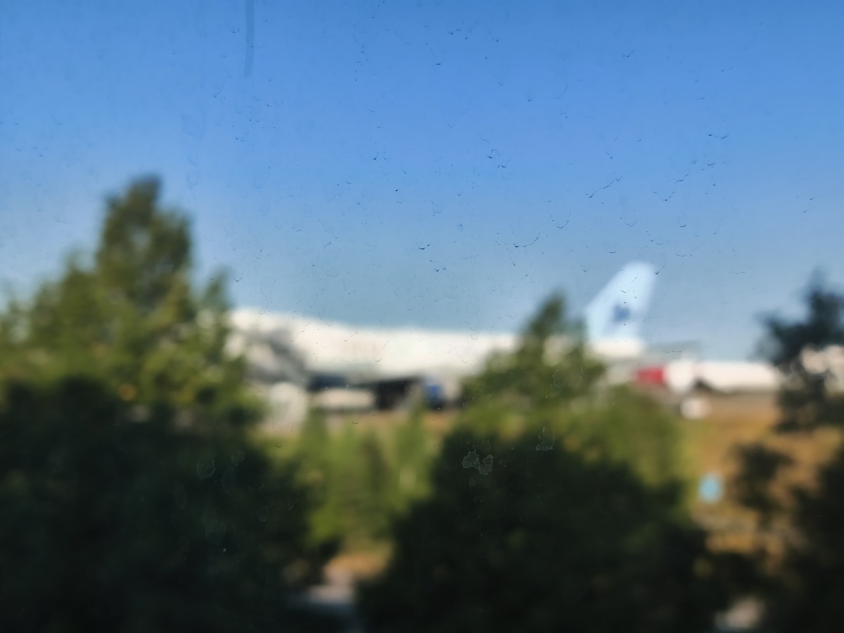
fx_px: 1122
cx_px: 422
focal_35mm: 46
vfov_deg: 31.5
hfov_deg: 41.2
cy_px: 316
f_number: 1.7
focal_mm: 6.06
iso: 50
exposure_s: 1/653
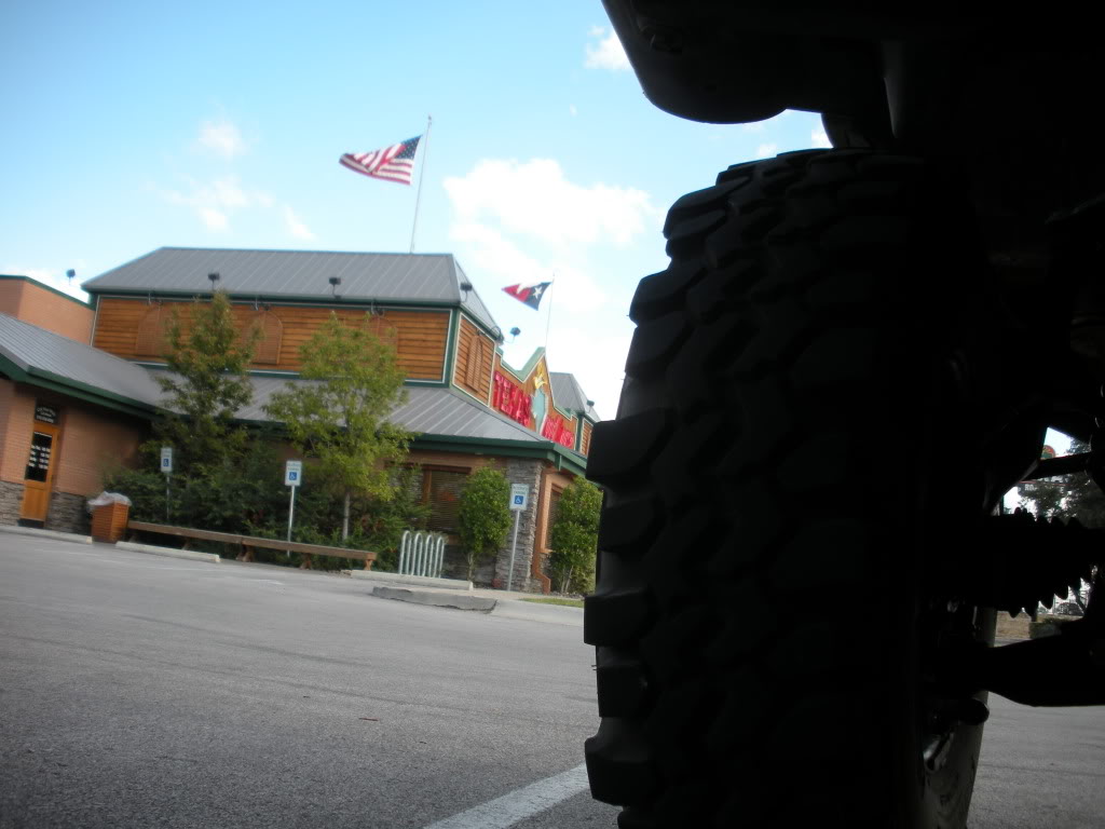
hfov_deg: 52.6
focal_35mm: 35
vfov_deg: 40.7
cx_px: 552
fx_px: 1117
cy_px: 414
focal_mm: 6.3
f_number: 3.5
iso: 64
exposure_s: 1/220
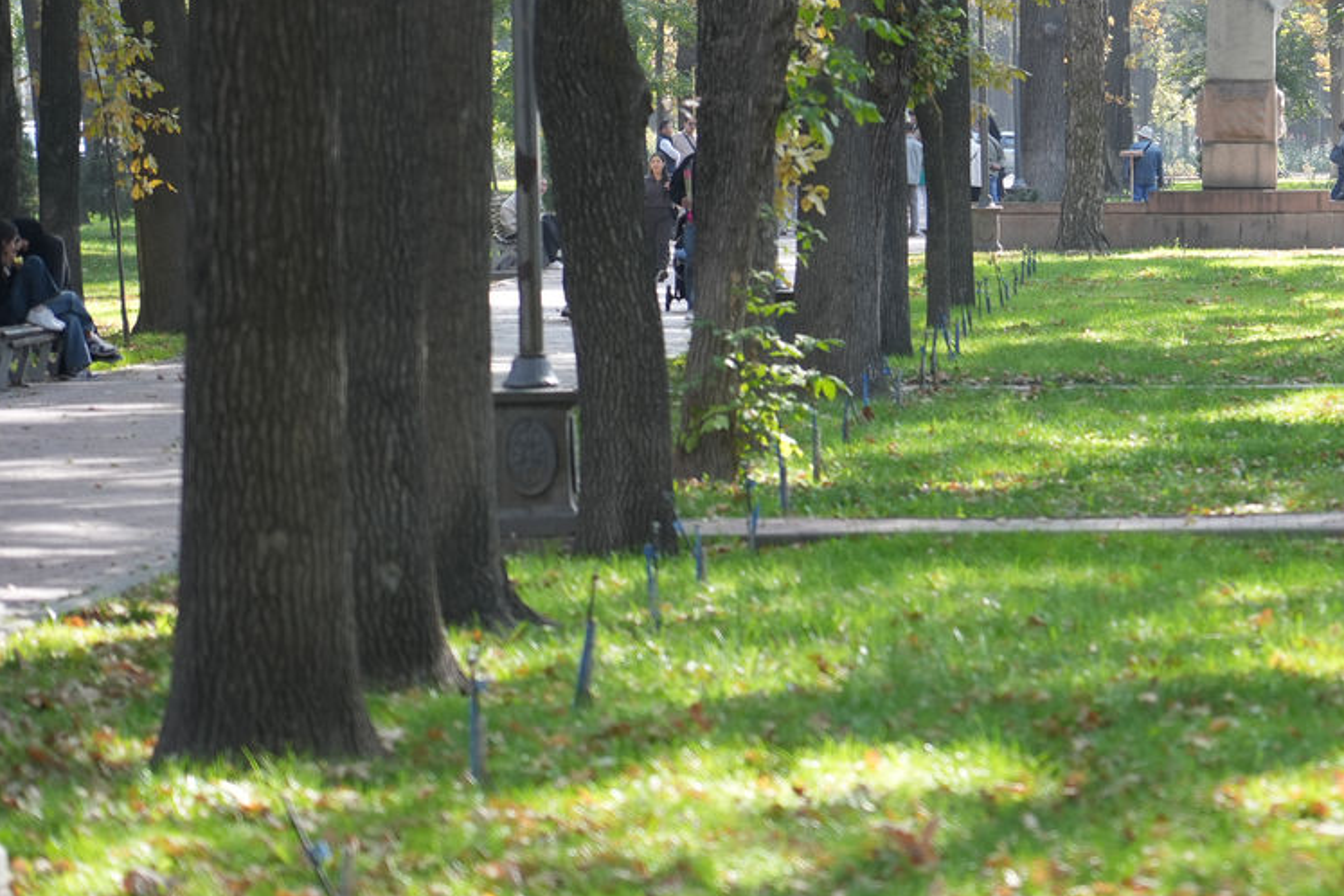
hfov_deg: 9.1
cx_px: 1220
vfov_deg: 6.1
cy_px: -12
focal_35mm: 225
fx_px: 8399
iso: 250
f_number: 4
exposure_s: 1/160
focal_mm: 105
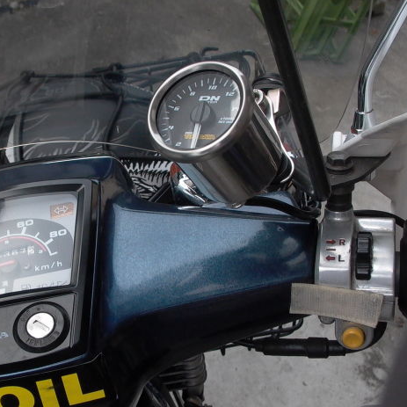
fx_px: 772
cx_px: 105
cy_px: 193
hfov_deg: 29.1
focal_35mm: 58
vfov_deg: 29.5
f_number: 4.2
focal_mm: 8.19
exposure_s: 1/218
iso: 100
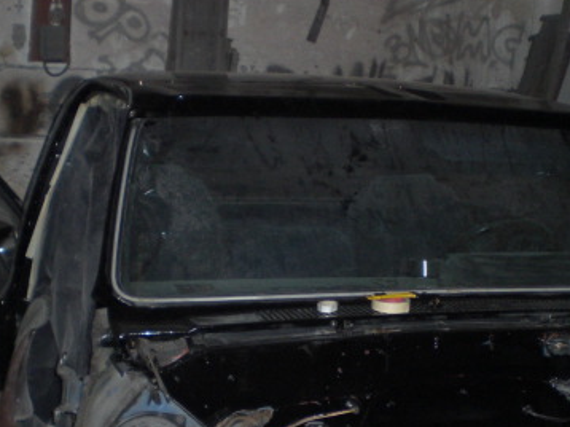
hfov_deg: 28.5
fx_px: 1119
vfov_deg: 21.5
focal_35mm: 68
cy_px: 295
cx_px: 342
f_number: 3.1
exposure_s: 1/60
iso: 200
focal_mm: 6.3
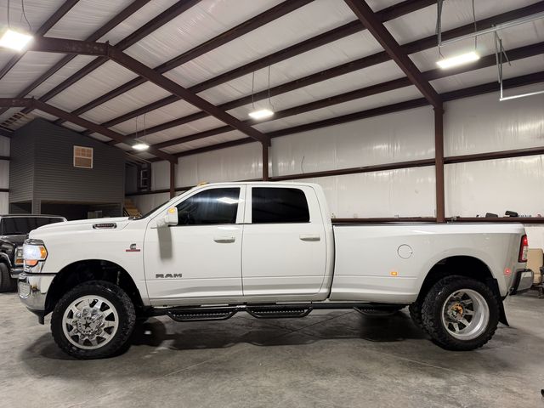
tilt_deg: +2.8
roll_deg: +0.6
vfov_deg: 56.8
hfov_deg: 71.6
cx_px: 272
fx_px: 377
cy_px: 204
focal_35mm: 24
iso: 160
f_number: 1.78
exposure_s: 1/60
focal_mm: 6.76
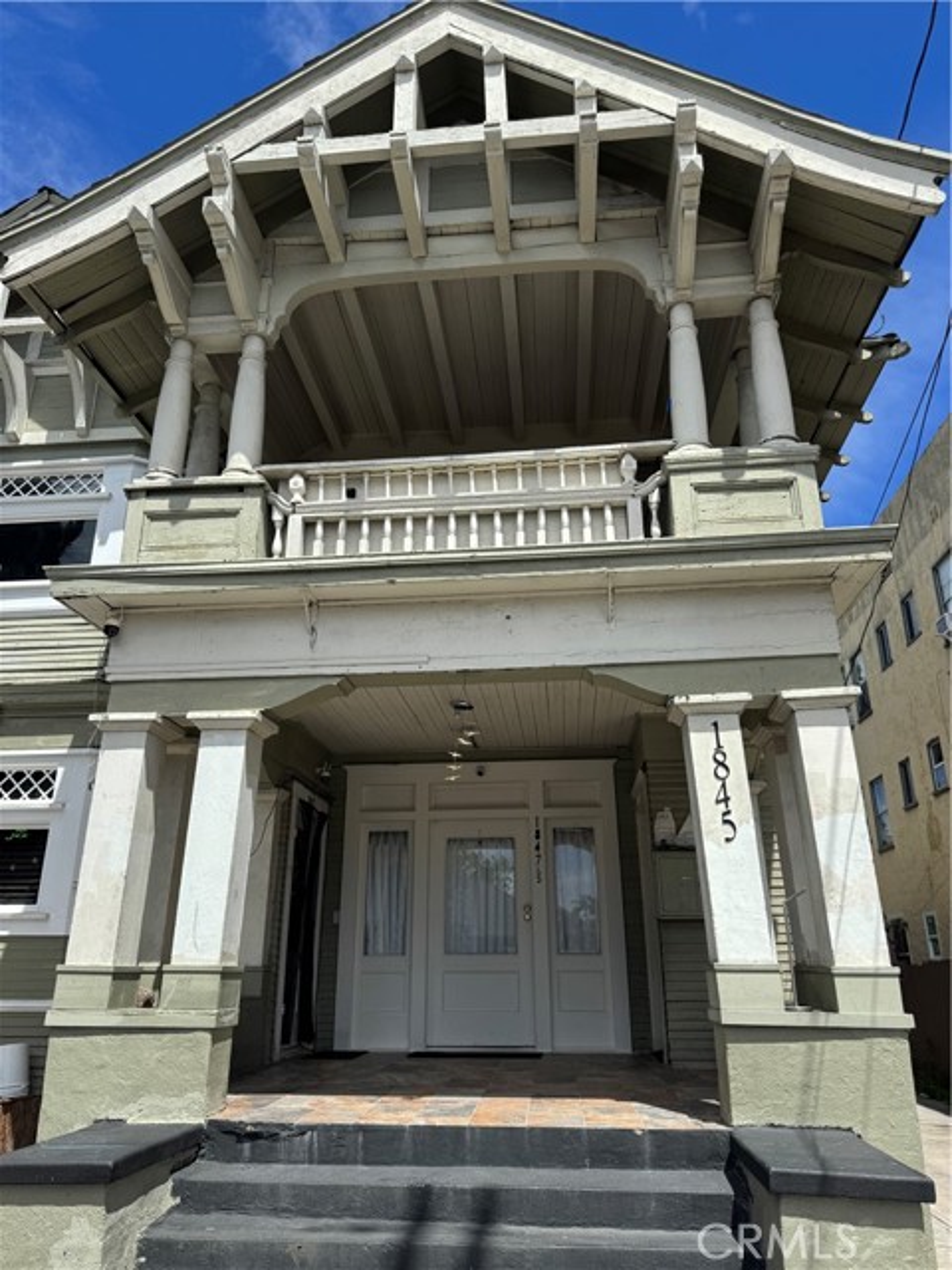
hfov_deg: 56.8
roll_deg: -0.8
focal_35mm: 24
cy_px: 635
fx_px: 880
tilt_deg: +17.6
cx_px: 476
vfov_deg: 71.6
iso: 80
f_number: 1.78
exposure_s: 1/4950
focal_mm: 6.76
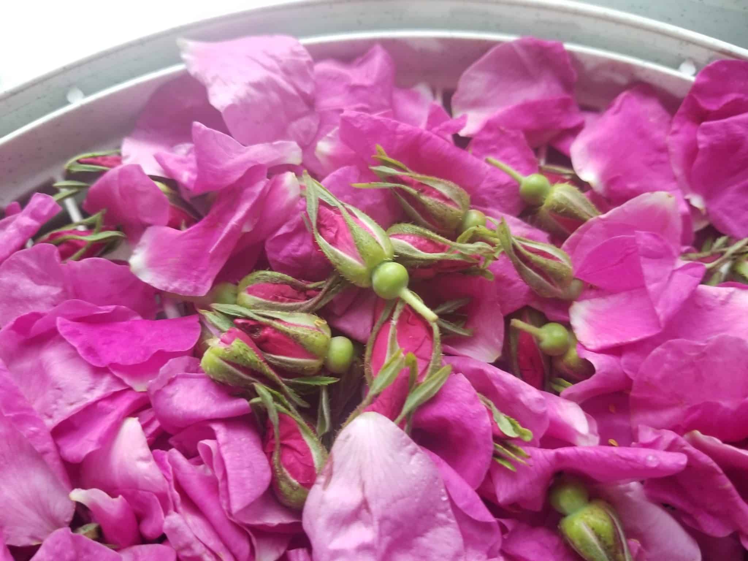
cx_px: 374
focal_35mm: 26
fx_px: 562
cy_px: 280
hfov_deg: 67.3
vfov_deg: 53.1
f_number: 1.7
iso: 200
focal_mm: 4.25
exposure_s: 1/22
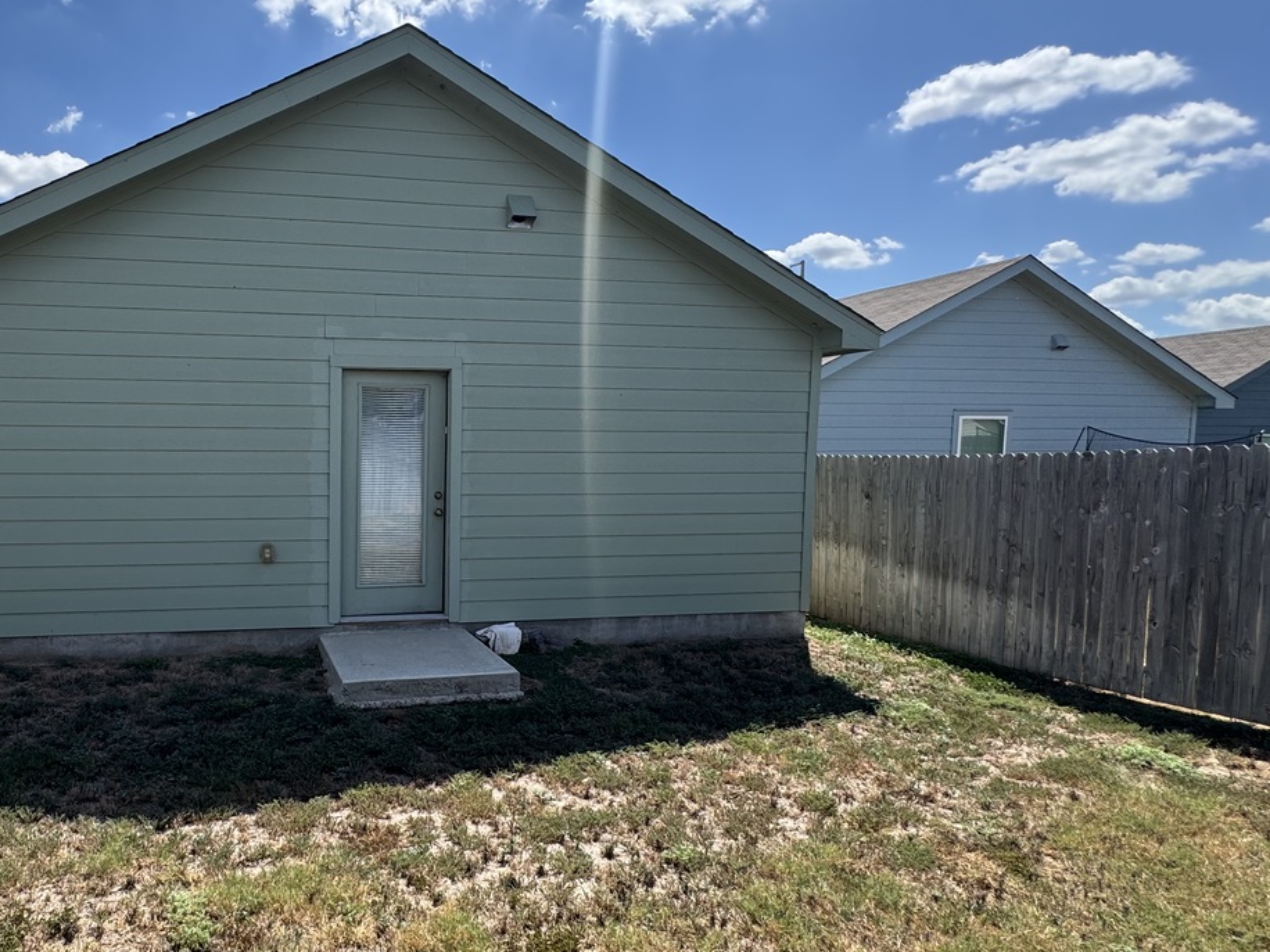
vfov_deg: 61.0
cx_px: 349
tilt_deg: -4.8
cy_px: 502
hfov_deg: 72.2
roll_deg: +0.1
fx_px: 807
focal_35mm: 22
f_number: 2.2
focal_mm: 2.22
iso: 40
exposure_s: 1/787
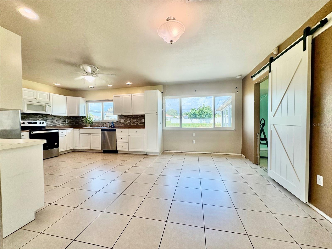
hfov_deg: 102.1
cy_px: 124
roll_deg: +1.6
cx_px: 166
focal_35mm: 14
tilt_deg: -1.2
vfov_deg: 85.7
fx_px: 134
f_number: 2.2
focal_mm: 2.22
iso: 64
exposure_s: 1/209
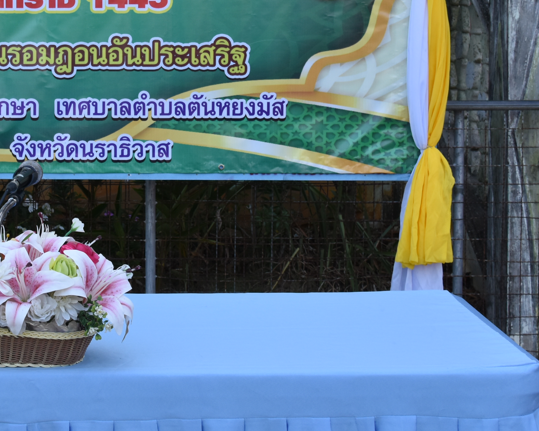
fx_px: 1580
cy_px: 58
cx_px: 84
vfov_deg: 15.4
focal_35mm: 99
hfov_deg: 19.1
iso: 400
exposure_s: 1/200
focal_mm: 31
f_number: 7.1
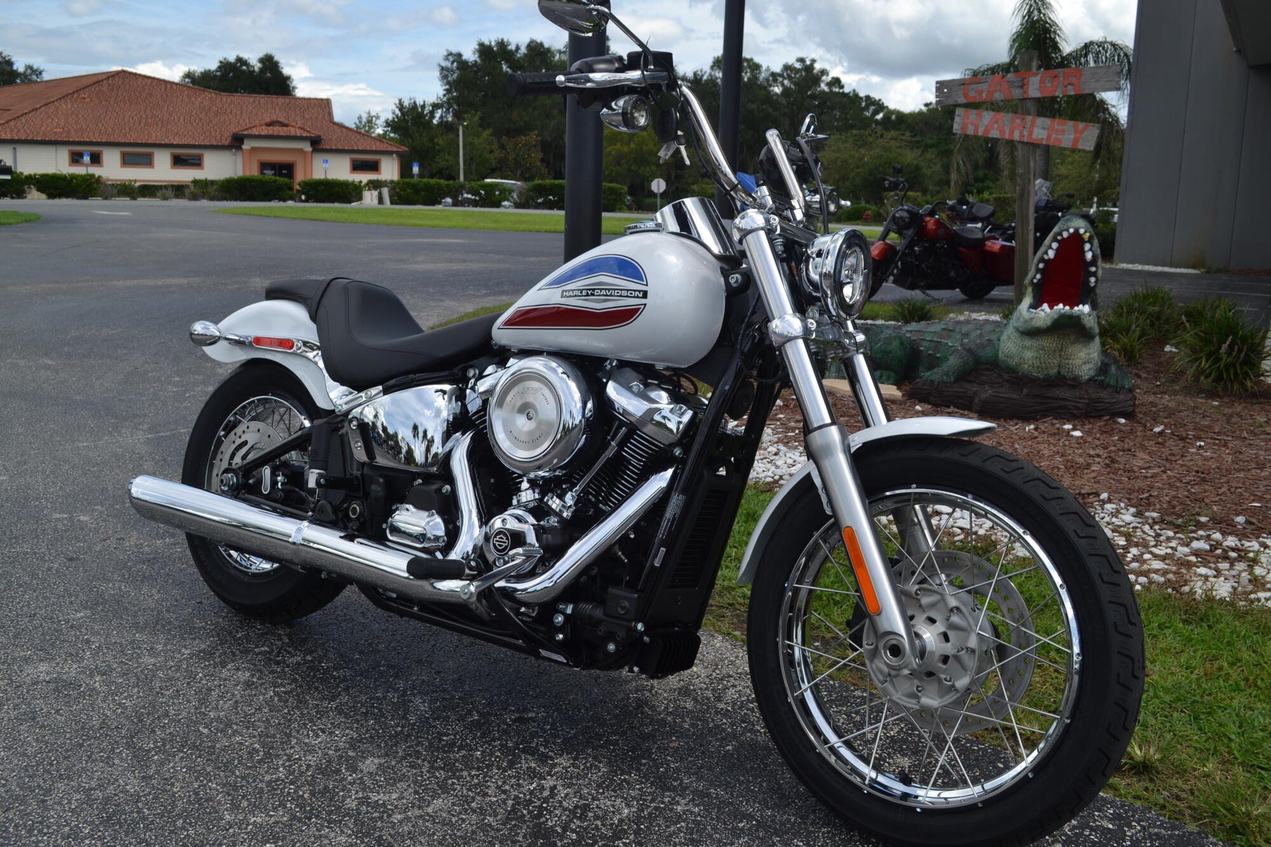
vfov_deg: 40.0
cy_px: 424
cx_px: 636
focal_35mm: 33
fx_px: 1165
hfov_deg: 57.2
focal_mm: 22
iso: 100
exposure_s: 1/250
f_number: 8
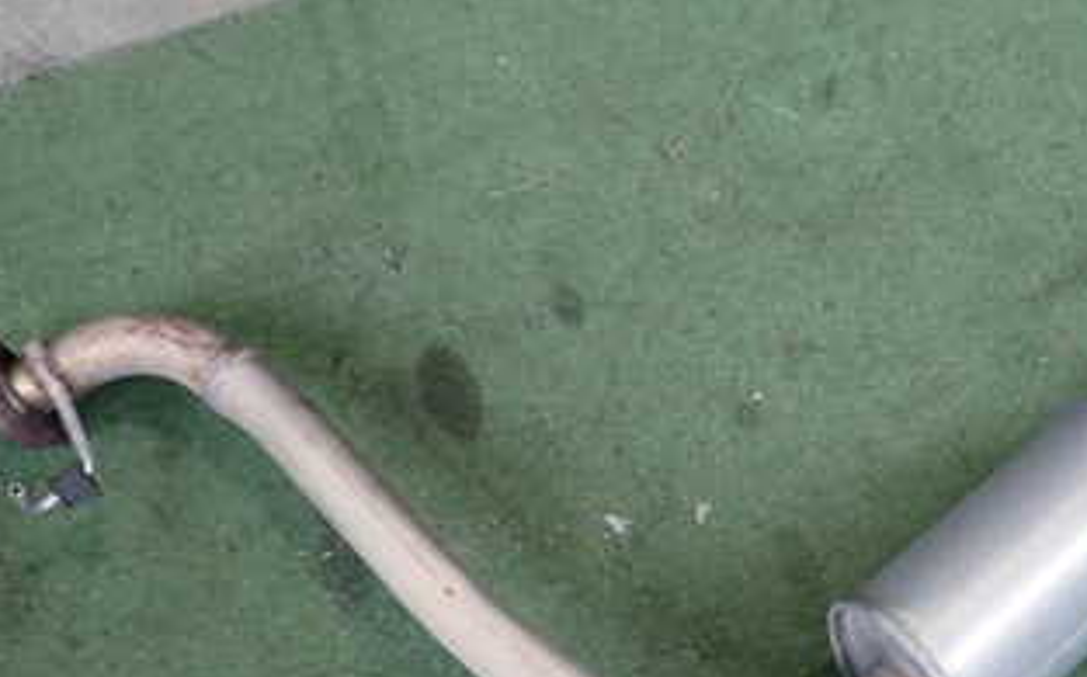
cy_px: 361
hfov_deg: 32.4
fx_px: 1805
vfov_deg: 21.2
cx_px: 896
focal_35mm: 61
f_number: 2.3
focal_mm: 5.4
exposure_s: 1/60
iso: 200
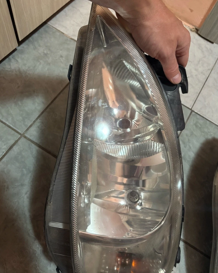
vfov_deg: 62.2
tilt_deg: -64.7
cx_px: 108
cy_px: 139
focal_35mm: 28
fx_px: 226
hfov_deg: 51.5
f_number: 1.6
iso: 500
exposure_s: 1/33
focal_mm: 5.96
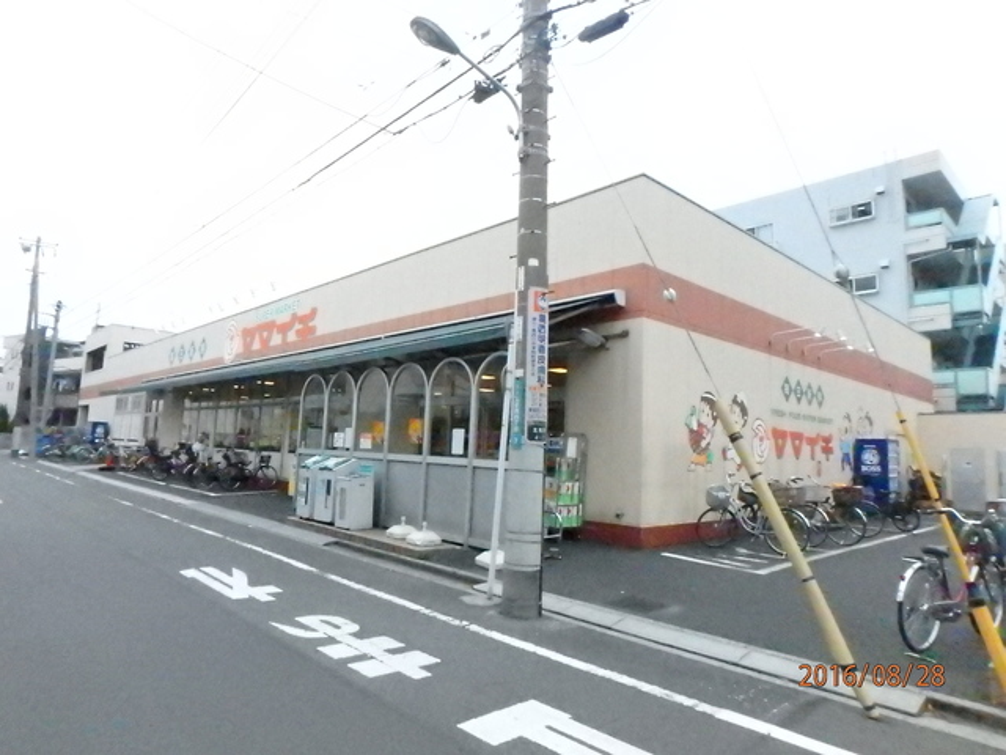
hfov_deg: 79.0
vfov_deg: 63.4
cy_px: 378
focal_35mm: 21
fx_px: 610
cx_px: 503
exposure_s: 1/2000
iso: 6400
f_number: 6
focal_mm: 3.7
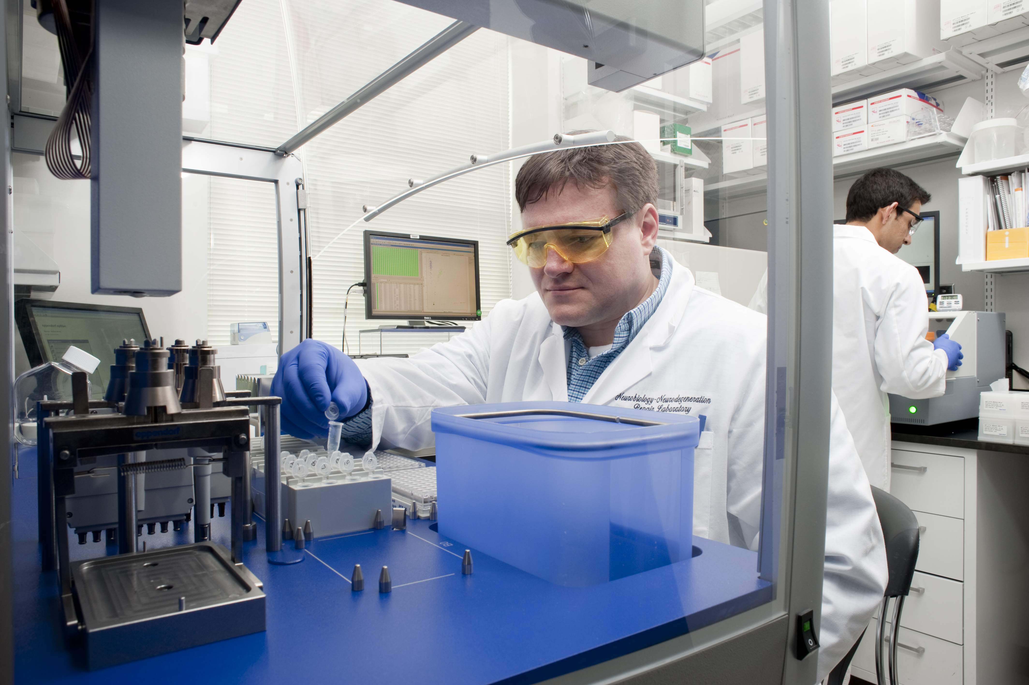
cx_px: 514
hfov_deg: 73.8
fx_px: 686
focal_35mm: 24
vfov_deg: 53.1
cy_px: 342
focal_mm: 24
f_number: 14
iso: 200
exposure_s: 1/4
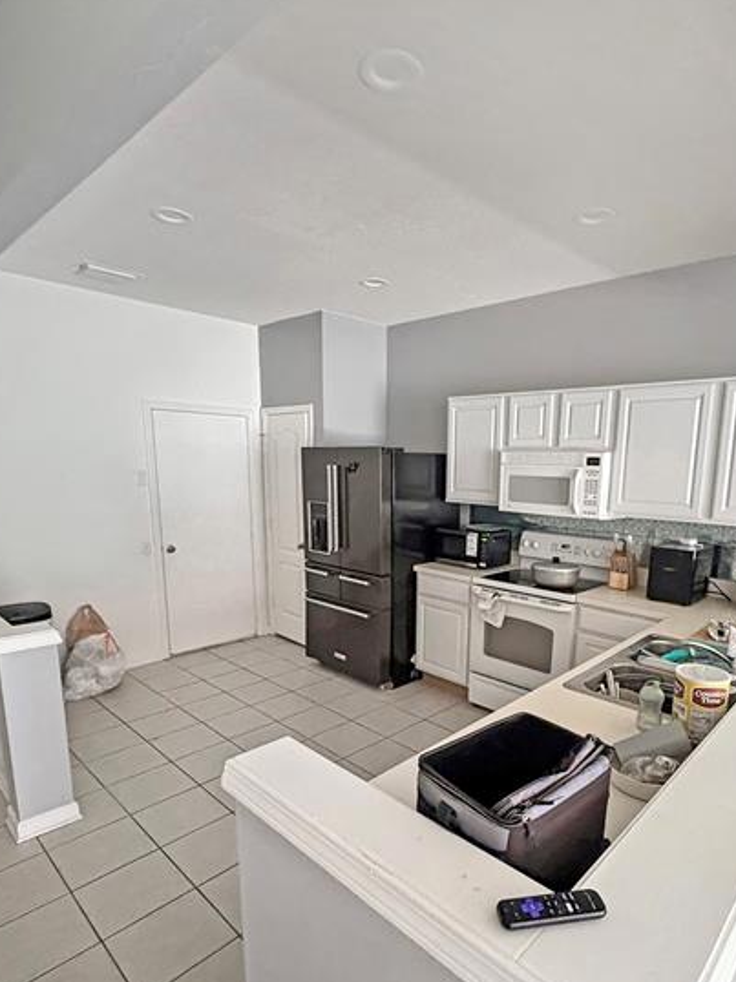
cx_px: 440
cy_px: 571
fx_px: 567
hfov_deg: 65.3
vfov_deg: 81.1
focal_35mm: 20
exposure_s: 1/31
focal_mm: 2.22
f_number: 2.2
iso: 1000
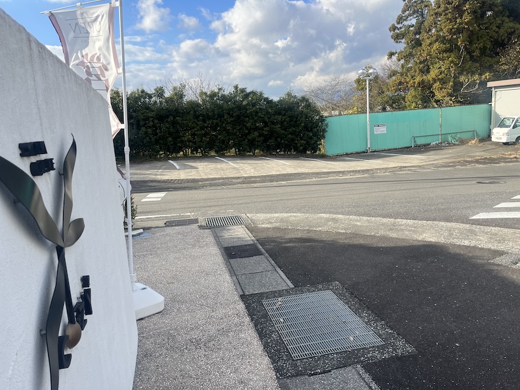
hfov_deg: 67.3
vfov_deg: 53.1
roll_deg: +3.0
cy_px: 195
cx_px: 260
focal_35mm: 26
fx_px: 391
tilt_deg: -10.7
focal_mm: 5.1
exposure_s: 1/1748
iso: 50
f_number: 1.6
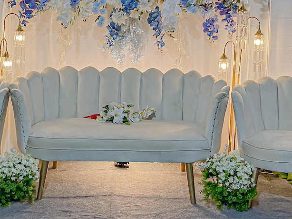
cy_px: 69
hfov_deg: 31.6
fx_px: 514
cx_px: 116
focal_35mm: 61
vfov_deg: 23.9
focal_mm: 4.25
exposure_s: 1/50
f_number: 1.8
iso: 64
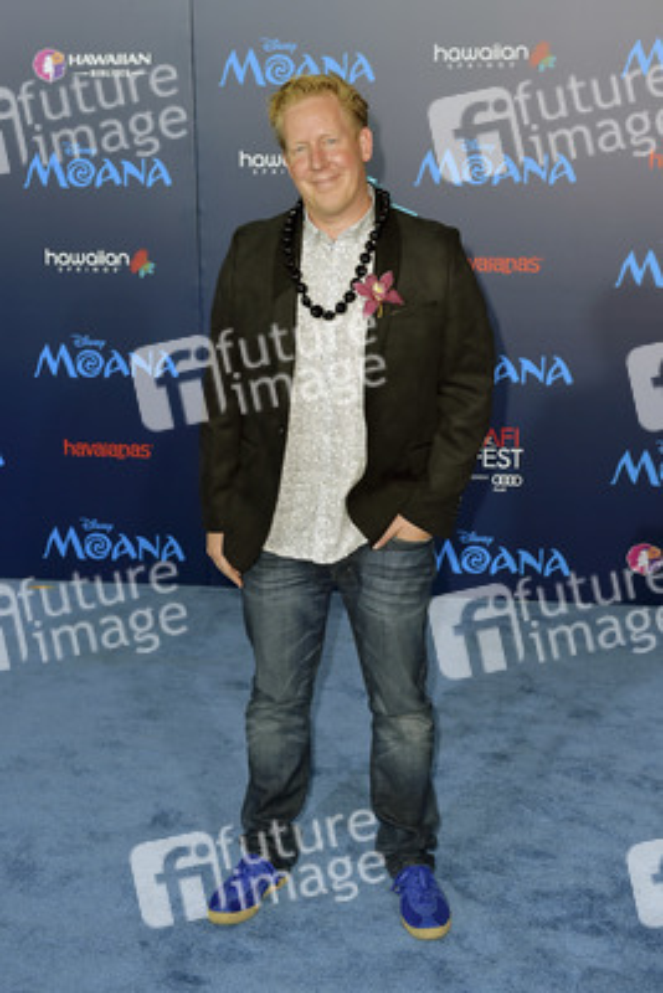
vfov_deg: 41.1
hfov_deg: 28.1
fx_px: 1325
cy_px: 496
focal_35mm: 48
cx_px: 332
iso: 400
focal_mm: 48
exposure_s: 1/320
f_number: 4.5
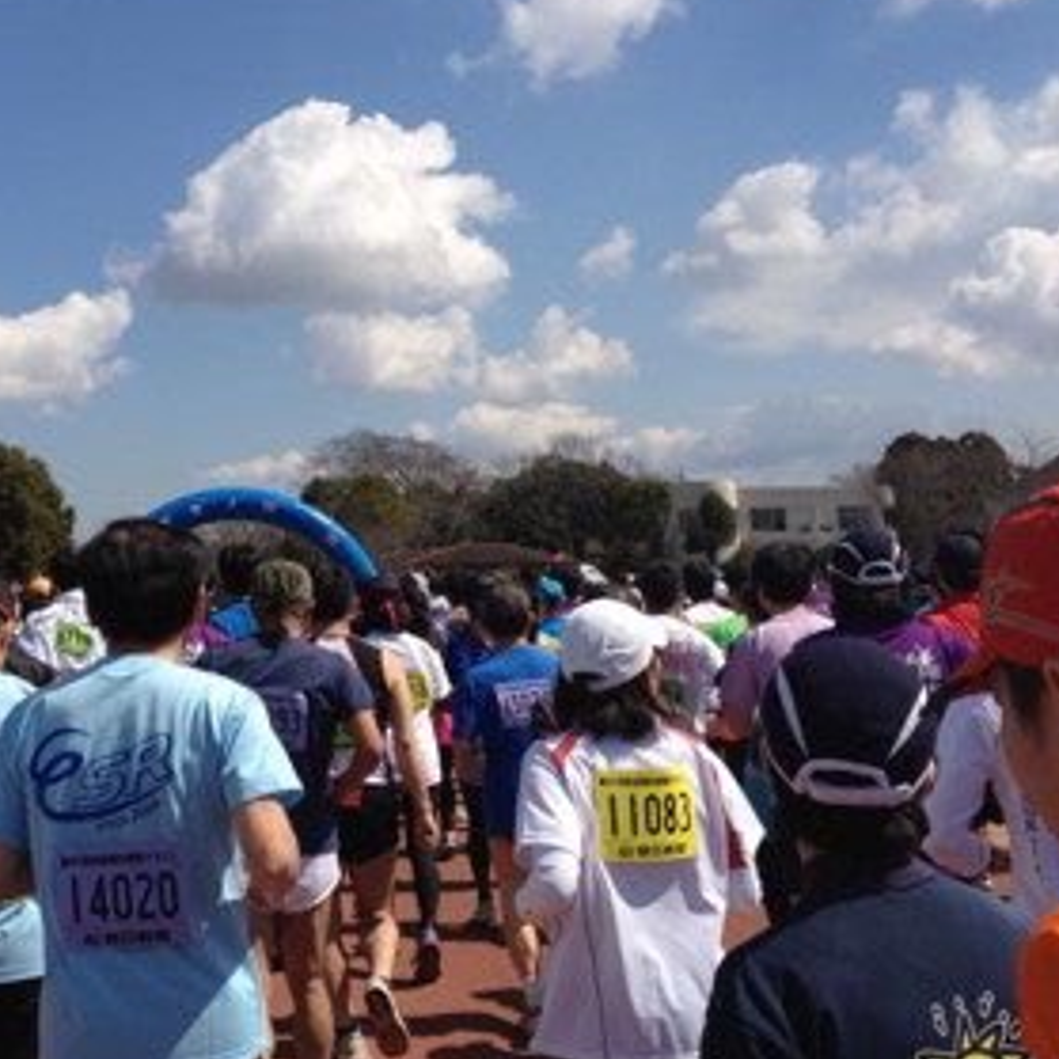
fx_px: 1731
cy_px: 524
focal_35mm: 50
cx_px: 395
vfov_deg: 34.0
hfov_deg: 33.8
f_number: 2.4
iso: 64
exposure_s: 1/2632
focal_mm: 4.28
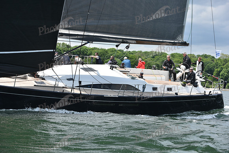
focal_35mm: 100
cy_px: 76
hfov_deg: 20.4
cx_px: 114
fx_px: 636
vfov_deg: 13.7
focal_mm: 100
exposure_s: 1/1600
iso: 250
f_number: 5.6
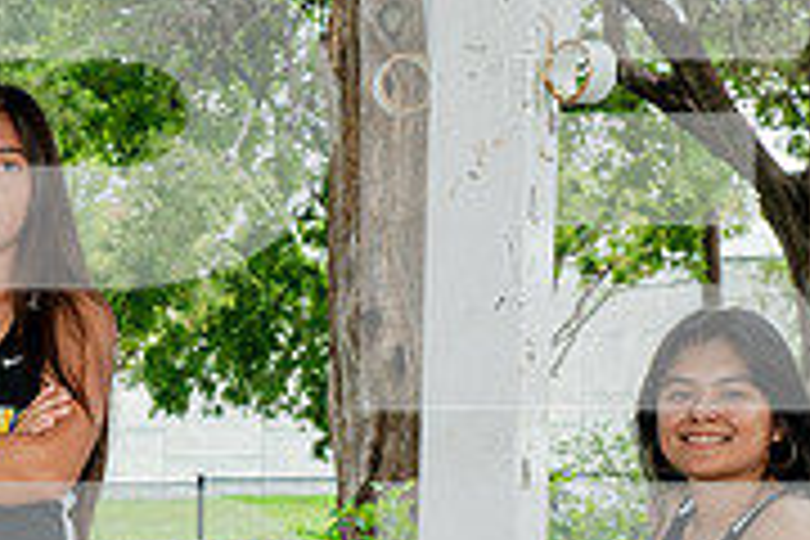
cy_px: 722
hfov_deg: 12.9
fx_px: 3465
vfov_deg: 8.8
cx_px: -252
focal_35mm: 154
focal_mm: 46
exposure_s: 1/200
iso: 250
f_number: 7.1
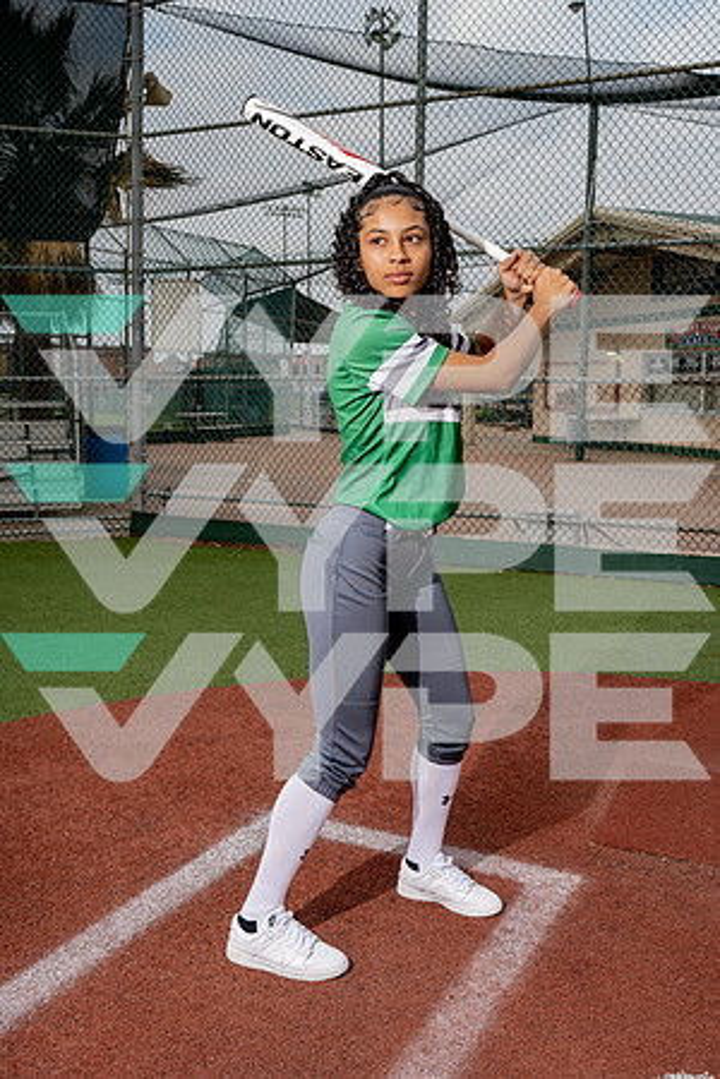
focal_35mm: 35
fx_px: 1050
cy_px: 540
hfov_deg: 37.9
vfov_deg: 54.4
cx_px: 360
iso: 125
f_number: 8
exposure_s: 1/250
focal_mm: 35
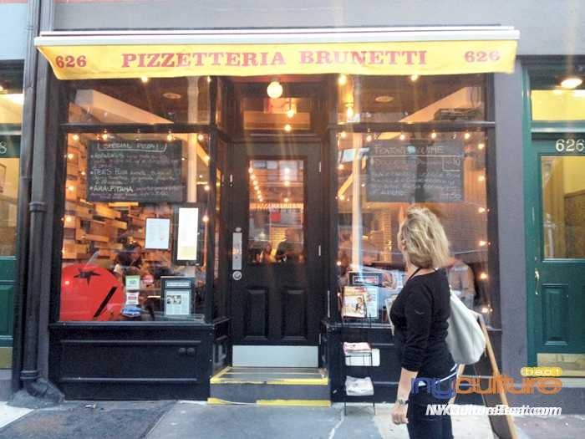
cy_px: 220
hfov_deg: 52.6
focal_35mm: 35
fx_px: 591
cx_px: 292
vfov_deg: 40.7
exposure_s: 1/20
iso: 250
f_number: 2.4
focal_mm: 4.28
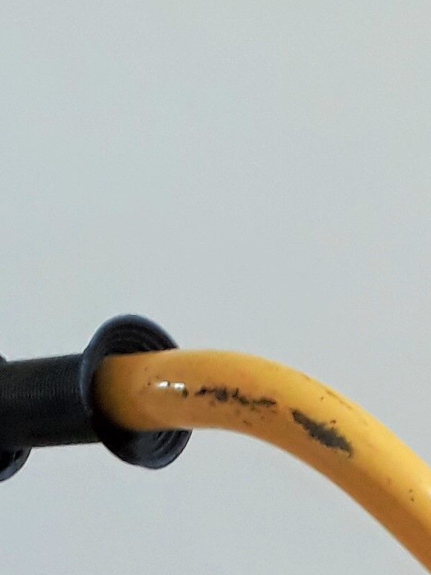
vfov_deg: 11.4
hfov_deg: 10.3
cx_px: 695
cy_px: 1457
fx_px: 2291
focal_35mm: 138
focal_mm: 3.71
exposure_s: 1/50
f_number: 1.7
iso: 100
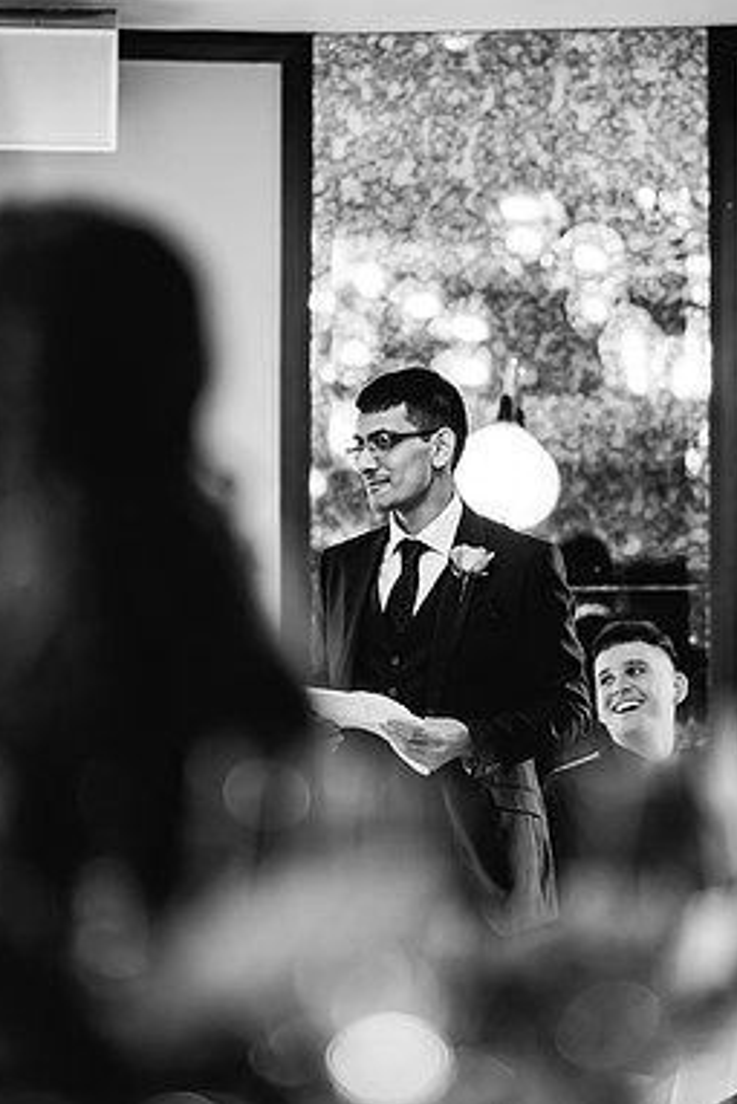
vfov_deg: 15.9
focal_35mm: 129
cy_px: 551
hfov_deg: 10.6
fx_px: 3957
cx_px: 402
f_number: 1.4
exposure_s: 1/250
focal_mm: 85
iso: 640
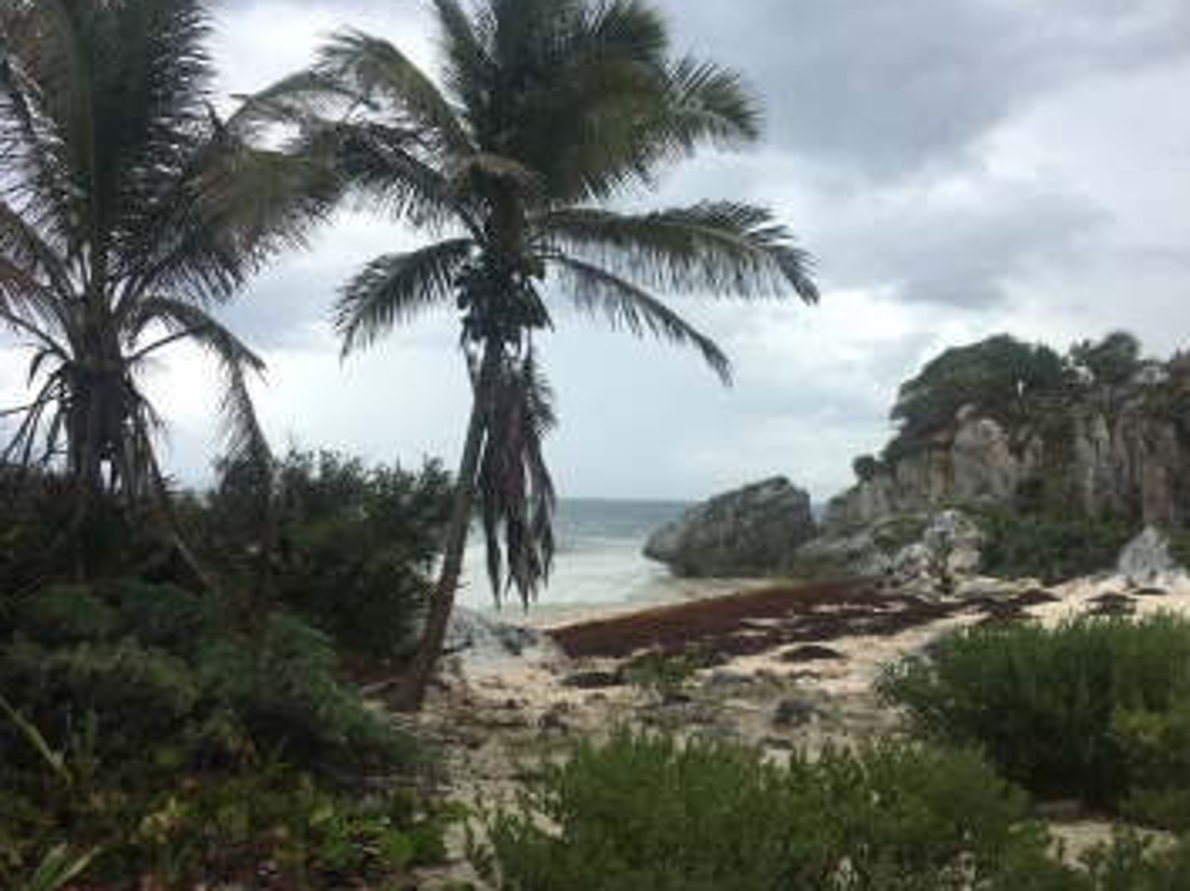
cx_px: 602
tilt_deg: +1.0
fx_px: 1031
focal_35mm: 30
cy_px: 444
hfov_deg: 60.0
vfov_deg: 46.7
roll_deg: -1.5
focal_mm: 4.15
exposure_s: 1/1166
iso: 25
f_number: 2.2
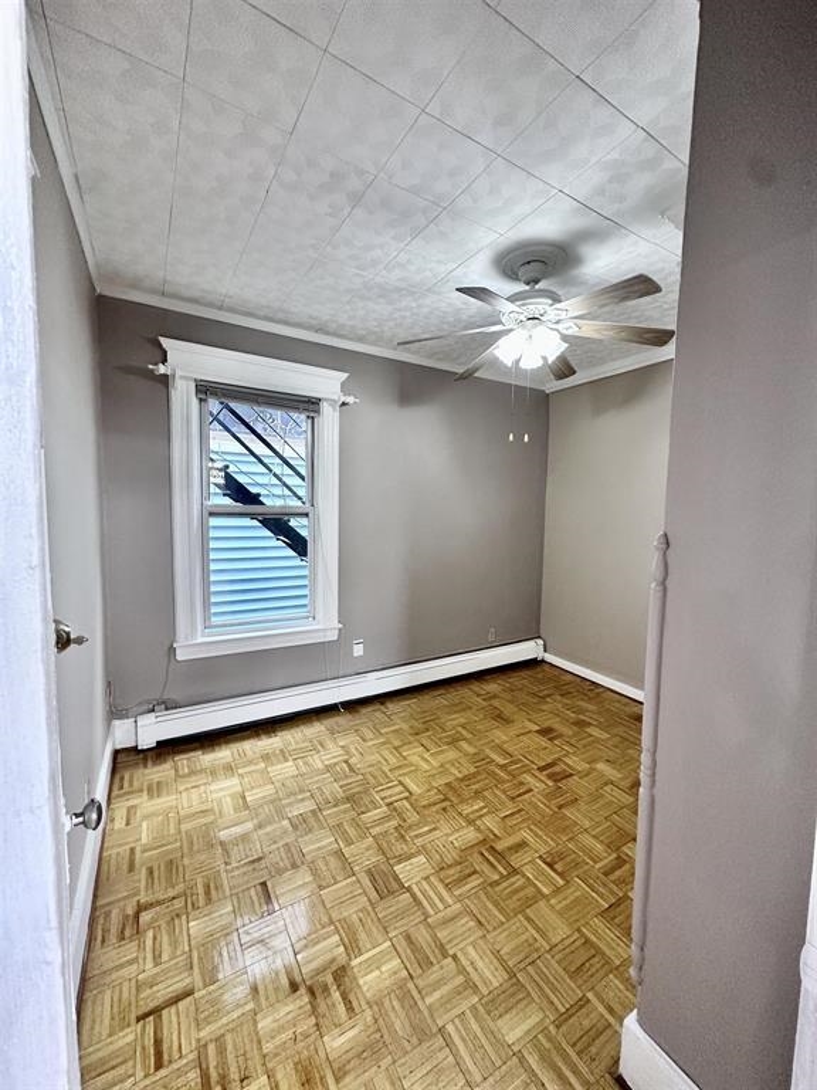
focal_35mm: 14
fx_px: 441
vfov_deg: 102.1
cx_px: 408
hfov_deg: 85.7
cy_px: 545
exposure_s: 1/120
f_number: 2.2
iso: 200
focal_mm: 2.22
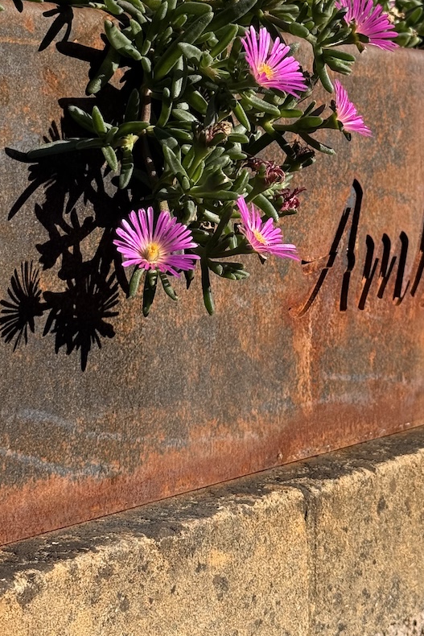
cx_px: 267
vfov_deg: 22.3
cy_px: 221
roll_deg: -0.7
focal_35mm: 91
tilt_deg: -2.0
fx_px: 1607
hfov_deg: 15.0
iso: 64
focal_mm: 6.76
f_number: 1.78
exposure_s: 1/4329
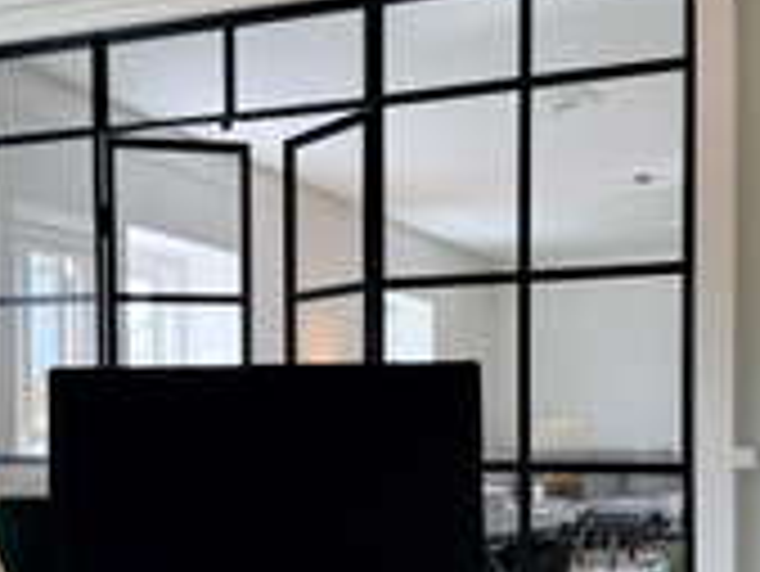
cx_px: 358
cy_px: 419
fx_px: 1164
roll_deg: -0.3
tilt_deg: -0.2
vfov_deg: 27.2
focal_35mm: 53
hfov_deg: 36.1
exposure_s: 1/100
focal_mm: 6.76
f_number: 1.78
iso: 80
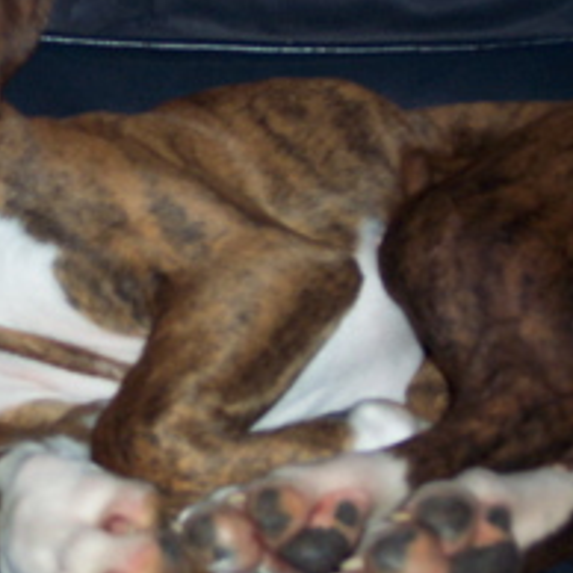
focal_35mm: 133
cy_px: 213
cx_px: 151
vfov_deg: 13.1
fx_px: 2491
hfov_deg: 13.1
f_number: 4
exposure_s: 1/60
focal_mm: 16
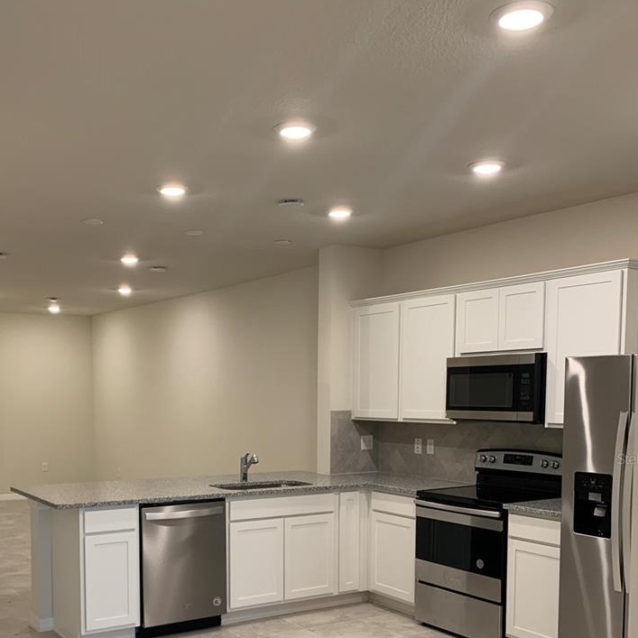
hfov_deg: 42.7
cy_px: 458
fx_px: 813
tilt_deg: -4.9
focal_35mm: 39
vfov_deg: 41.9
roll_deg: -0.1
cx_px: 275
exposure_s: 1/60
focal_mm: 4.25
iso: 100
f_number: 1.8
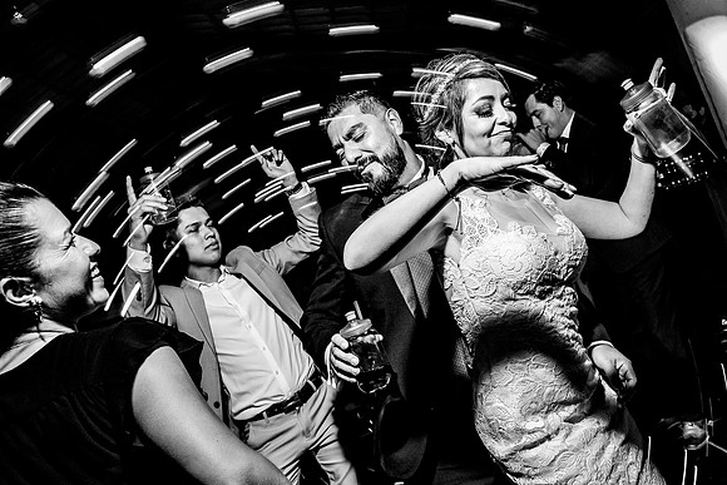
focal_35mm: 27
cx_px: 414
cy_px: 242
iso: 2000
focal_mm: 24
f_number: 8
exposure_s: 1/40
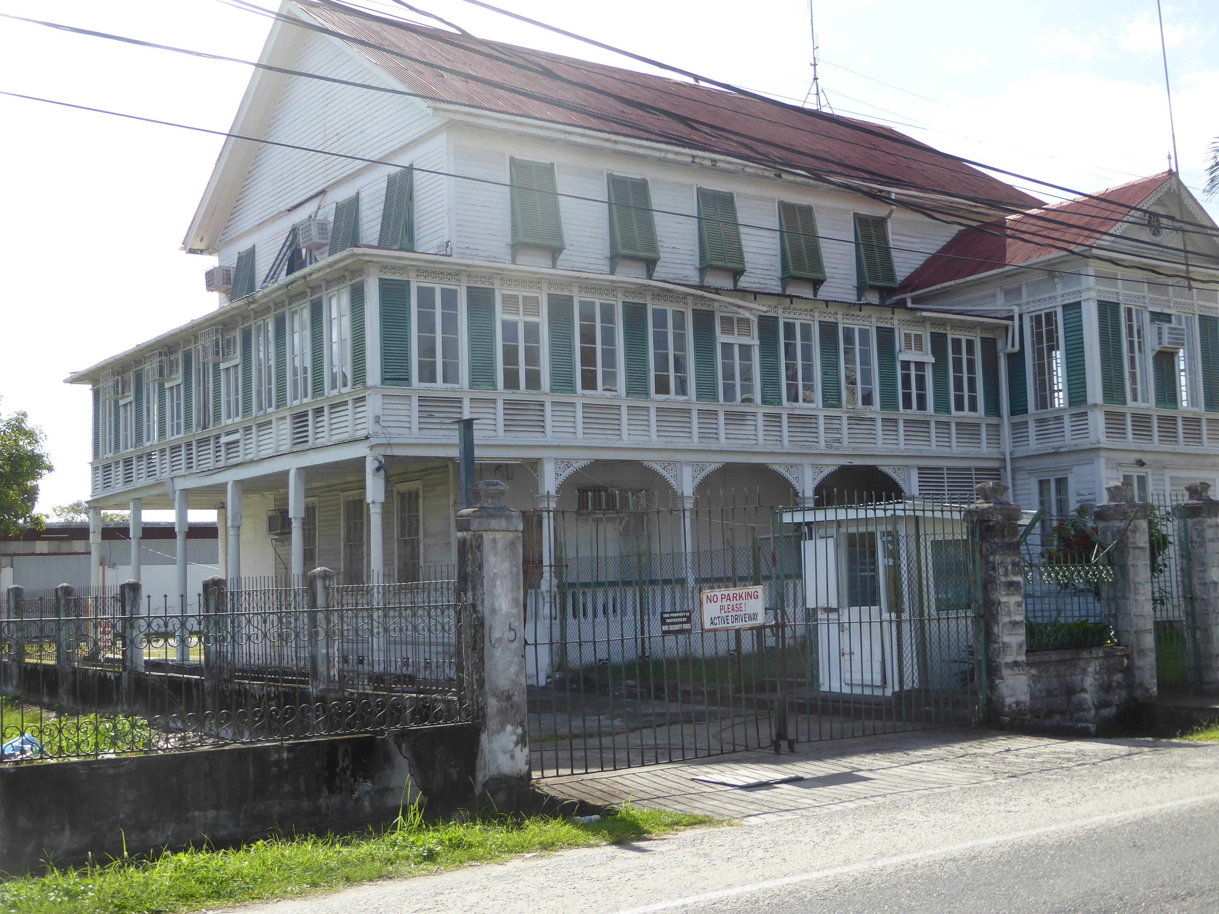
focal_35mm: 46
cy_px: 457
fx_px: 1620
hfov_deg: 41.2
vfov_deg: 31.5
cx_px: 610
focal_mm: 7.8
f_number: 3.9
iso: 80
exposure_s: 1/400
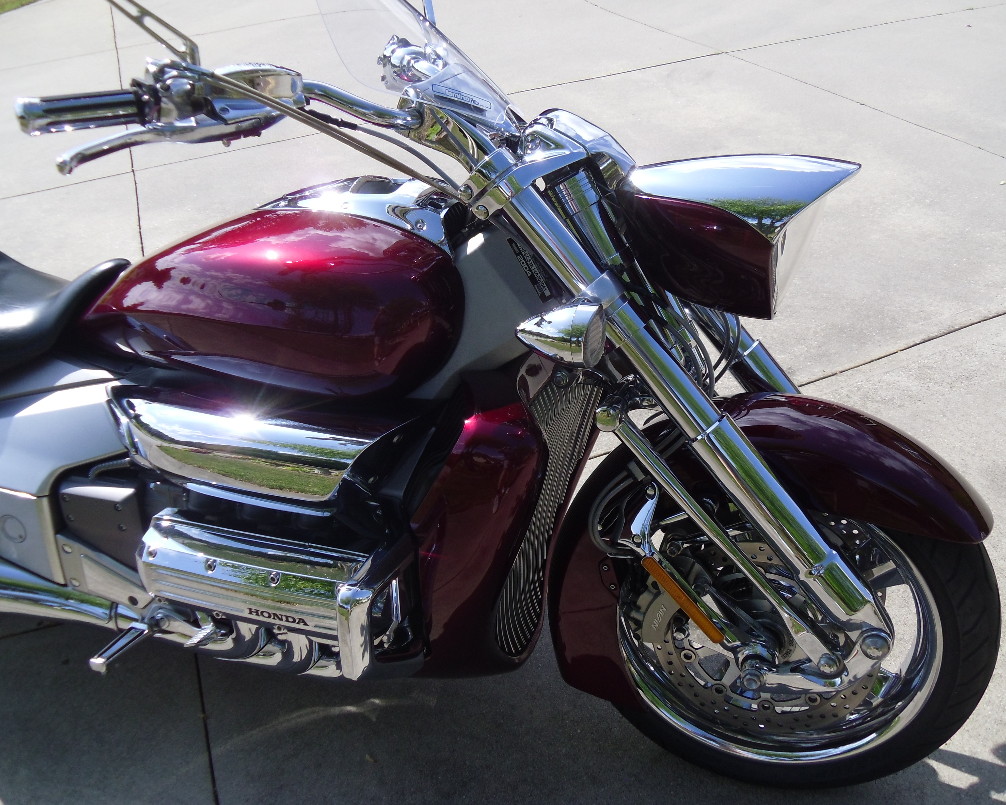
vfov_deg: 44.5
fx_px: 983
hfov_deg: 54.2
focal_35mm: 33
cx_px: 529
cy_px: 394
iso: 80
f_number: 3.3
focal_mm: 5.6
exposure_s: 1/663
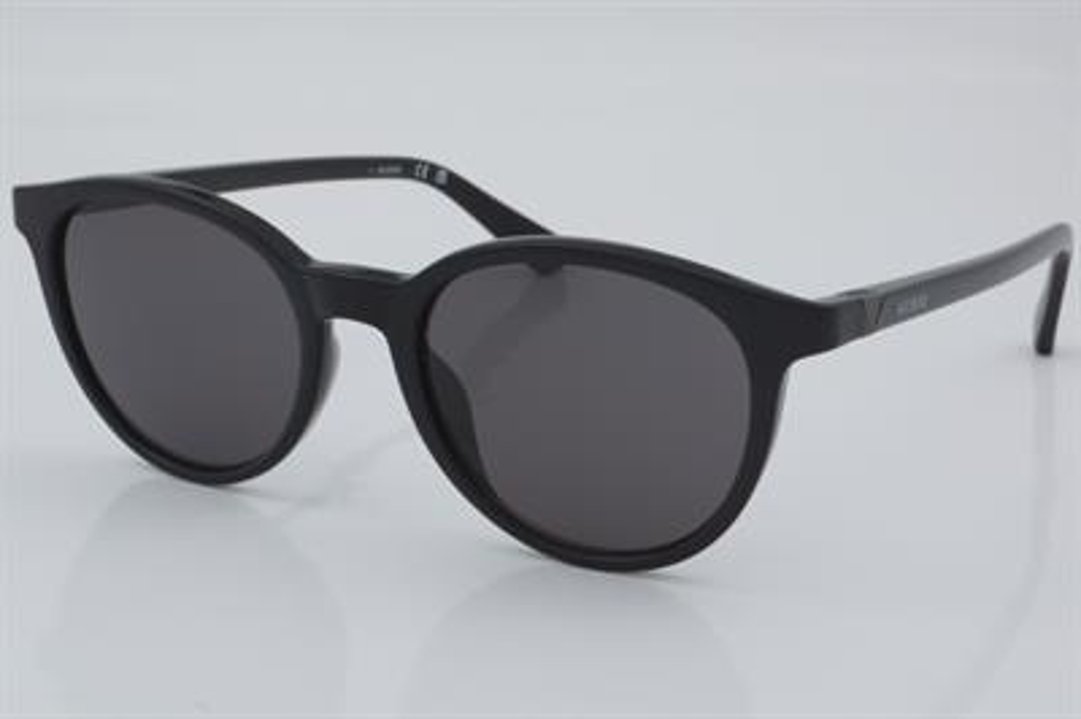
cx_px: 540
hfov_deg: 24.6
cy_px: 360
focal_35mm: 82
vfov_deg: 16.5
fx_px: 2475
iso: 100
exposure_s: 1/4
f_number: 32
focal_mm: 55
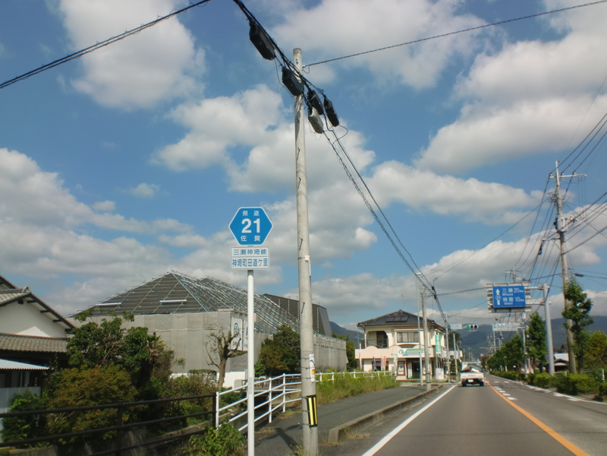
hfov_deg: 52.6
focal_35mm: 35
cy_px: 228
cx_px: 304
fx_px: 614
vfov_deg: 40.7
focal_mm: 6.3
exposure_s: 1/500
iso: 64
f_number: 5.6
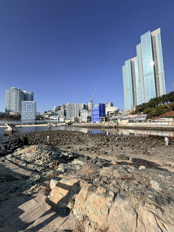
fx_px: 94
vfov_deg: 102.1
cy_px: 116
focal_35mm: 14
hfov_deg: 85.7
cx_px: 87
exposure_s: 1/1087
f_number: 2.2
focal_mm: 2.22
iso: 25
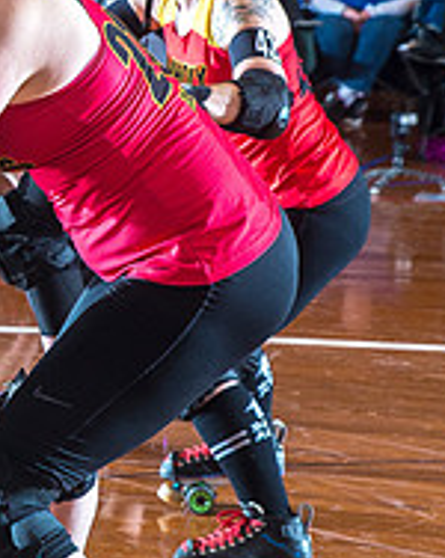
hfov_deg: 8.7
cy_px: 150
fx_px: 2869
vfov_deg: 11.1
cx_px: -122
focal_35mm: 174
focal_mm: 60
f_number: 5.6
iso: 800
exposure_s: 1/160
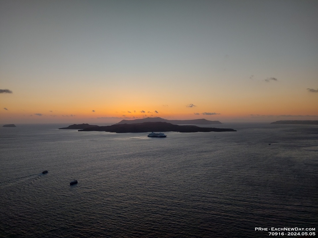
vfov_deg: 56.8
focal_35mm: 24
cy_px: 119
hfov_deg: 71.6
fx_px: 220
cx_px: 159
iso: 64
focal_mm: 5.23
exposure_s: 1/60
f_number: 1.8
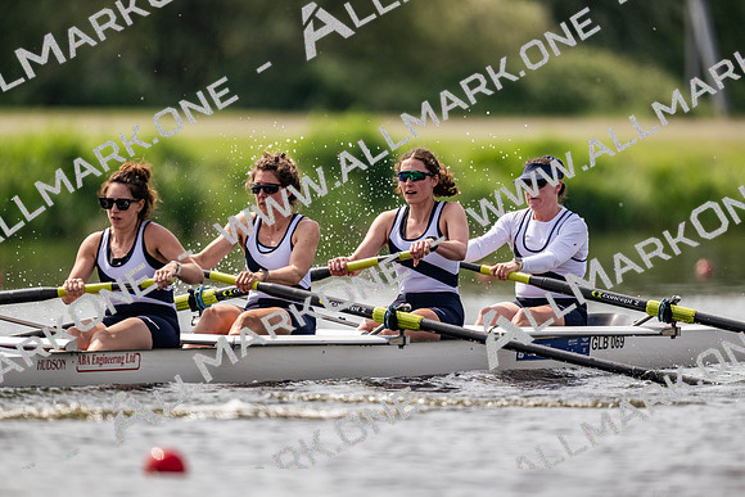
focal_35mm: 600
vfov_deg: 2.3
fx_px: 12419
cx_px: 372
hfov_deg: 3.4
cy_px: 248
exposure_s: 1/2500
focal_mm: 600
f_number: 4
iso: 250
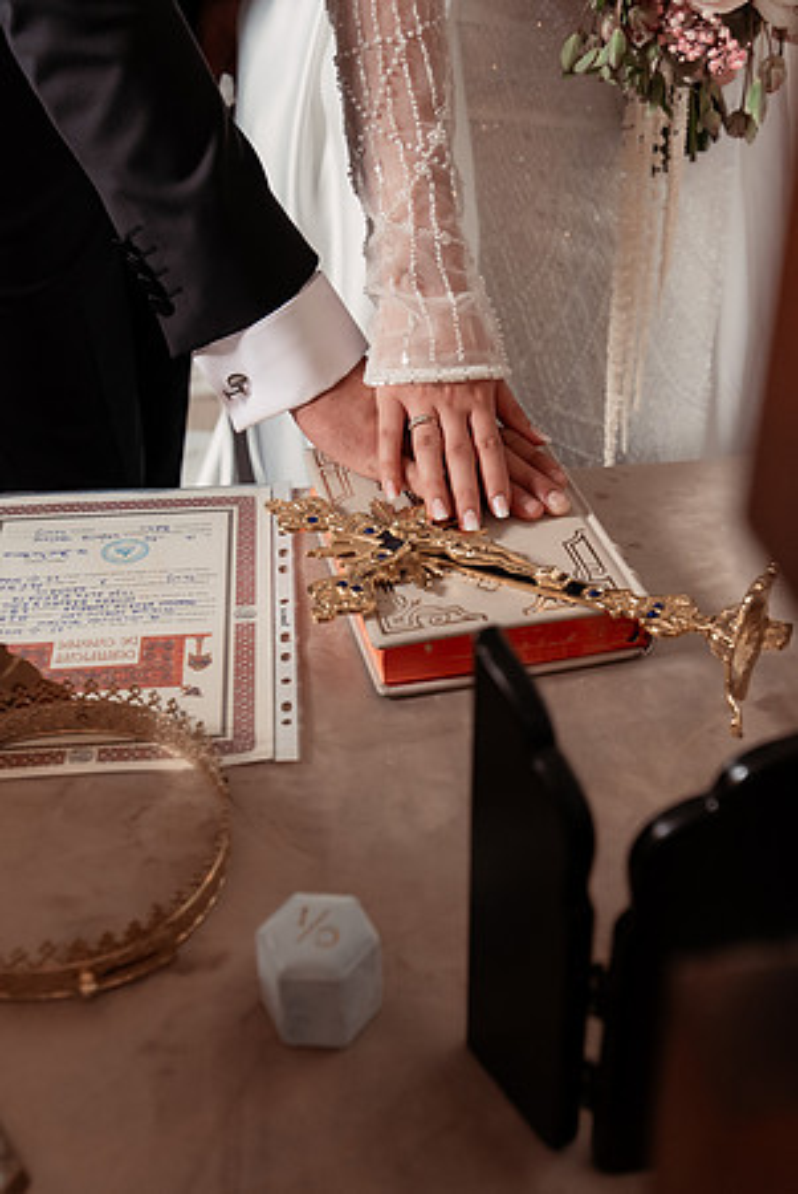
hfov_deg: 29.9
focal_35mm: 45
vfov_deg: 43.6
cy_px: 597
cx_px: 463
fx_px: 1491
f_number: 3.2
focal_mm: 30
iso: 1600
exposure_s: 1/200
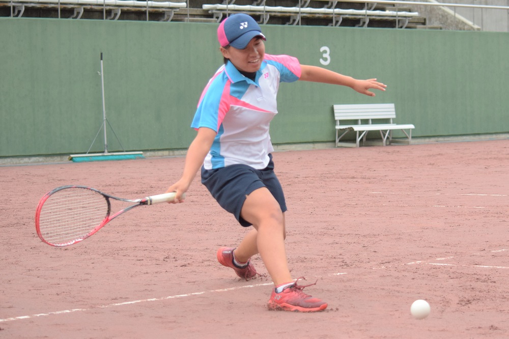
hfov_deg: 21.9
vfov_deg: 14.7
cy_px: 170
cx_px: 254
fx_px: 1314
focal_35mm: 93
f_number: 4.5
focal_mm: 62
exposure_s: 1/1600
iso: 1250
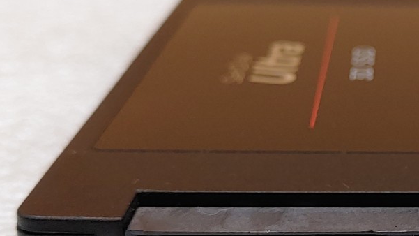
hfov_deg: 21.8
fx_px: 1044
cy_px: 177
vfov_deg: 12.8
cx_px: 421
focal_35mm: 94
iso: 50
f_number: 1.8
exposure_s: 1/120
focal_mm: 4.36
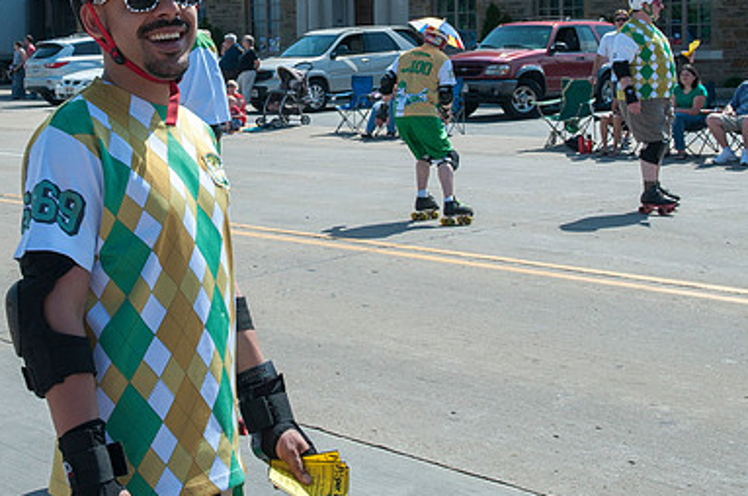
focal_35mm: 59
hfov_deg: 33.5
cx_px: 213
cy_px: 130
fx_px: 1224
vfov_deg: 22.7
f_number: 10
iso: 200
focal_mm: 26
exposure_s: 1/400
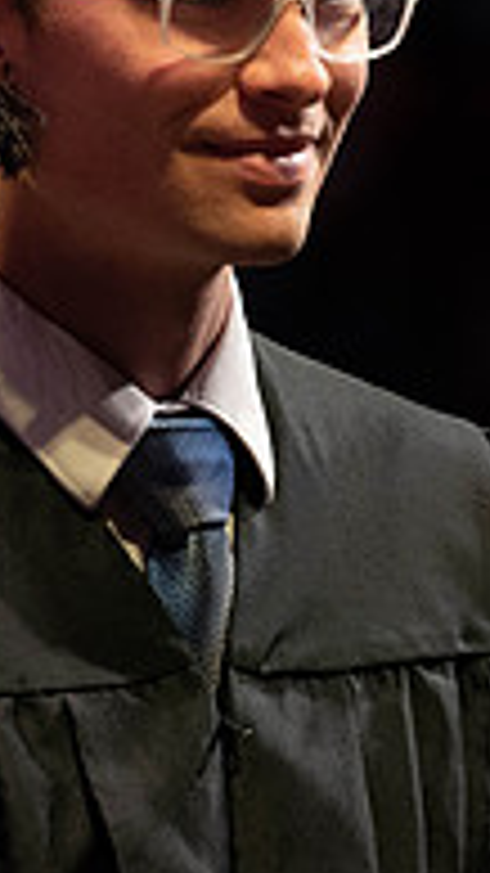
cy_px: 302
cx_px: 494
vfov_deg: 3.2
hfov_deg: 1.8
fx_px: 15605
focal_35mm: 675
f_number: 4.5
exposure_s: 1/320
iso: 1600
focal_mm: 185
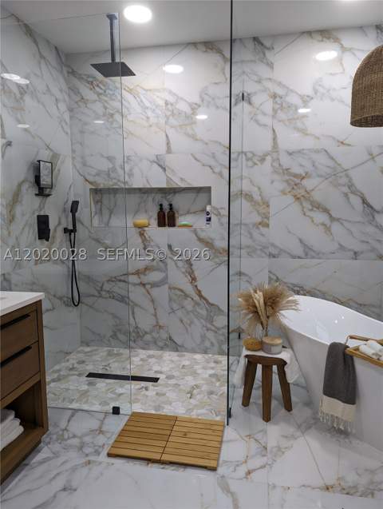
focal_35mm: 24
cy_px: 254
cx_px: 192
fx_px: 353
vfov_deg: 71.5
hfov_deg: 57.0
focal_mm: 6.81
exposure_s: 1/40
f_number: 1.85
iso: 54
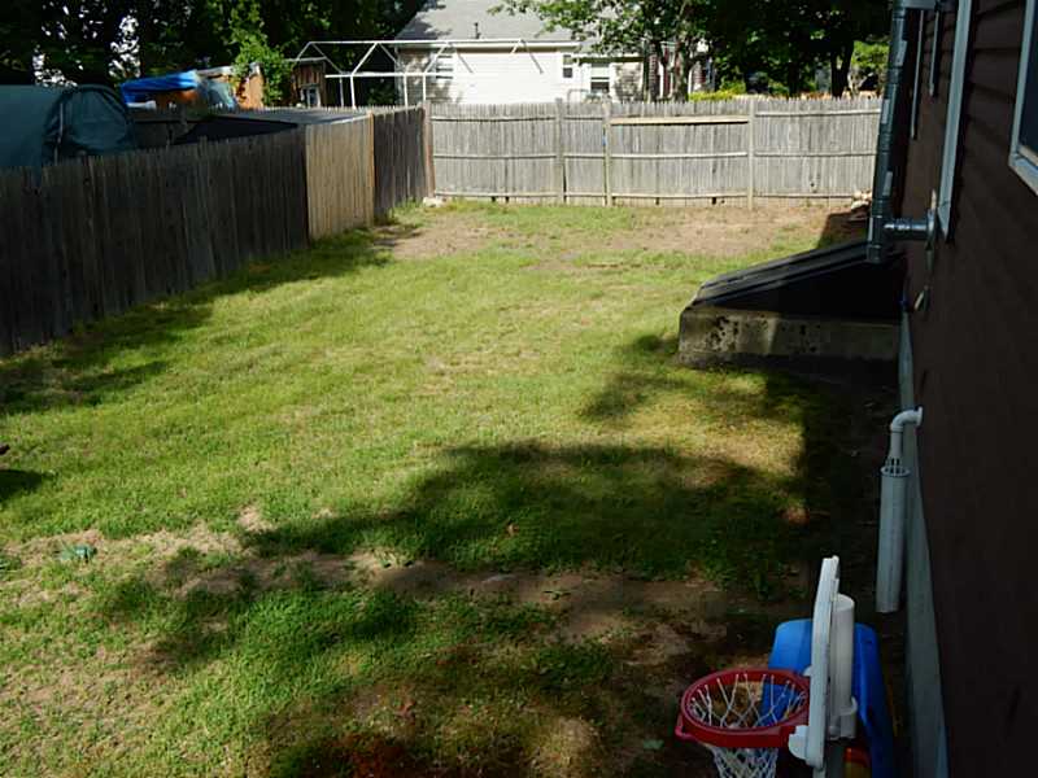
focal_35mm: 38
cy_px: 389
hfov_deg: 49.0
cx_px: 519
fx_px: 1139
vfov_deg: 37.7
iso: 125
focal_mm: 6.8
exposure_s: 1/800
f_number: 3.4
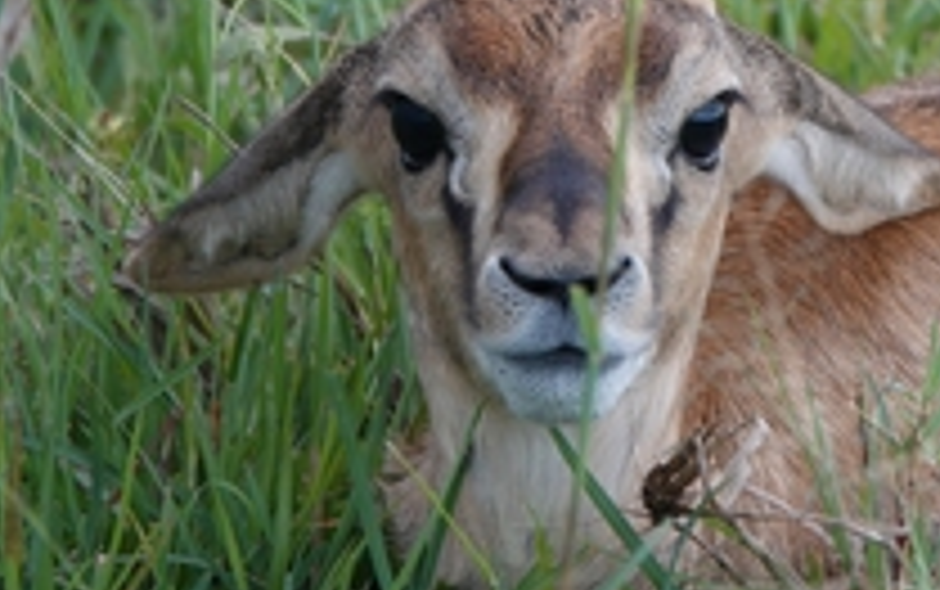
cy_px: 146
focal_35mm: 1872
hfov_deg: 1.1
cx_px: 931
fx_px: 47996
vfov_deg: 0.7
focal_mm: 220
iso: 250
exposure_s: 1/160
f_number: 4
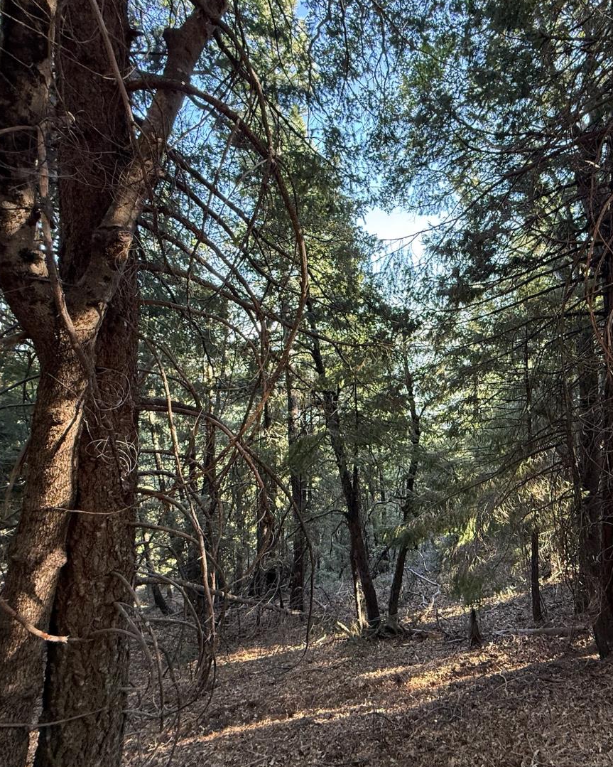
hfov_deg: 67.7
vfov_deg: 83.3
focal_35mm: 19
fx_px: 431
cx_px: 435
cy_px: 380
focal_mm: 2.22
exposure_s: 1/99
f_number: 2.2
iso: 320
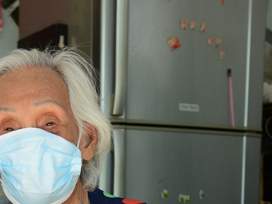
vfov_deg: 11.6
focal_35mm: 122
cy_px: 318
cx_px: 40
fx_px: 959
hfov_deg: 16.0
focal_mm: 48
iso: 1000
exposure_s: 1/200
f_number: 4.5
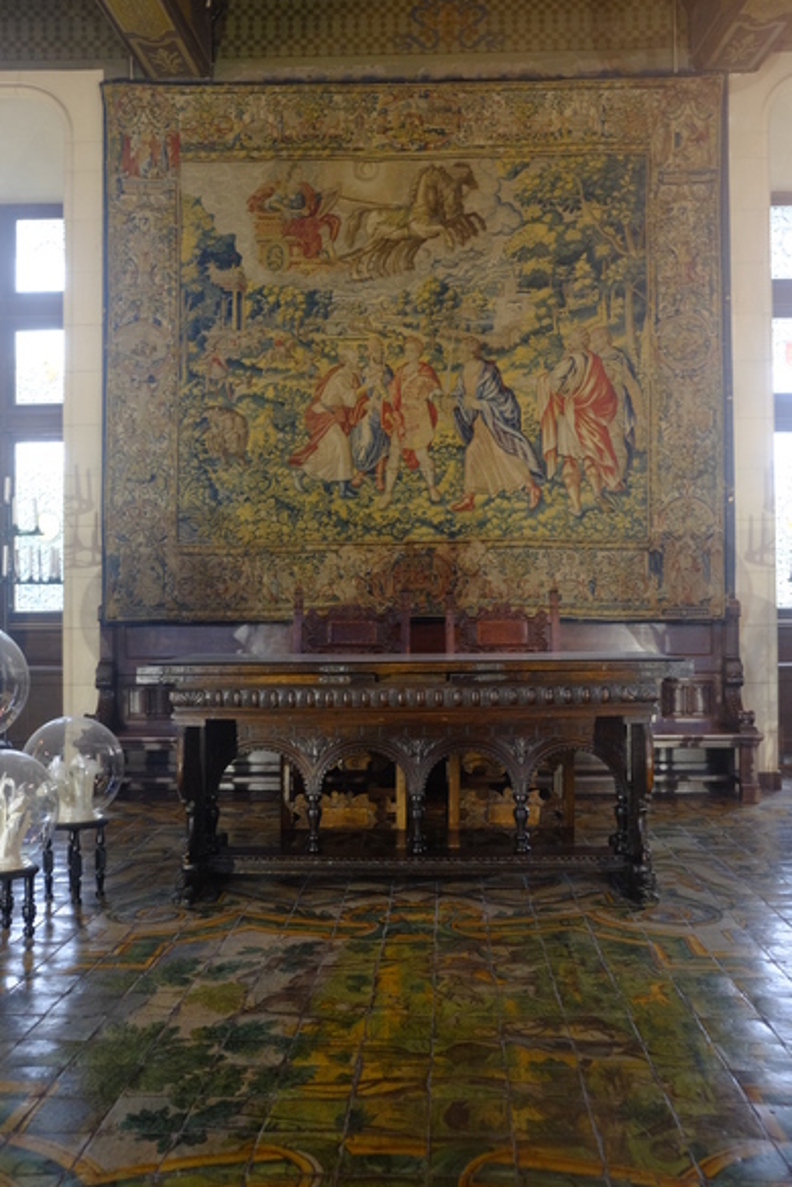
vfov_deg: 53.1
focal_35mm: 36
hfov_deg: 36.9
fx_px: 1187
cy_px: 592
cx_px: 403
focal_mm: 23
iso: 1600
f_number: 4
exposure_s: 1/7.5
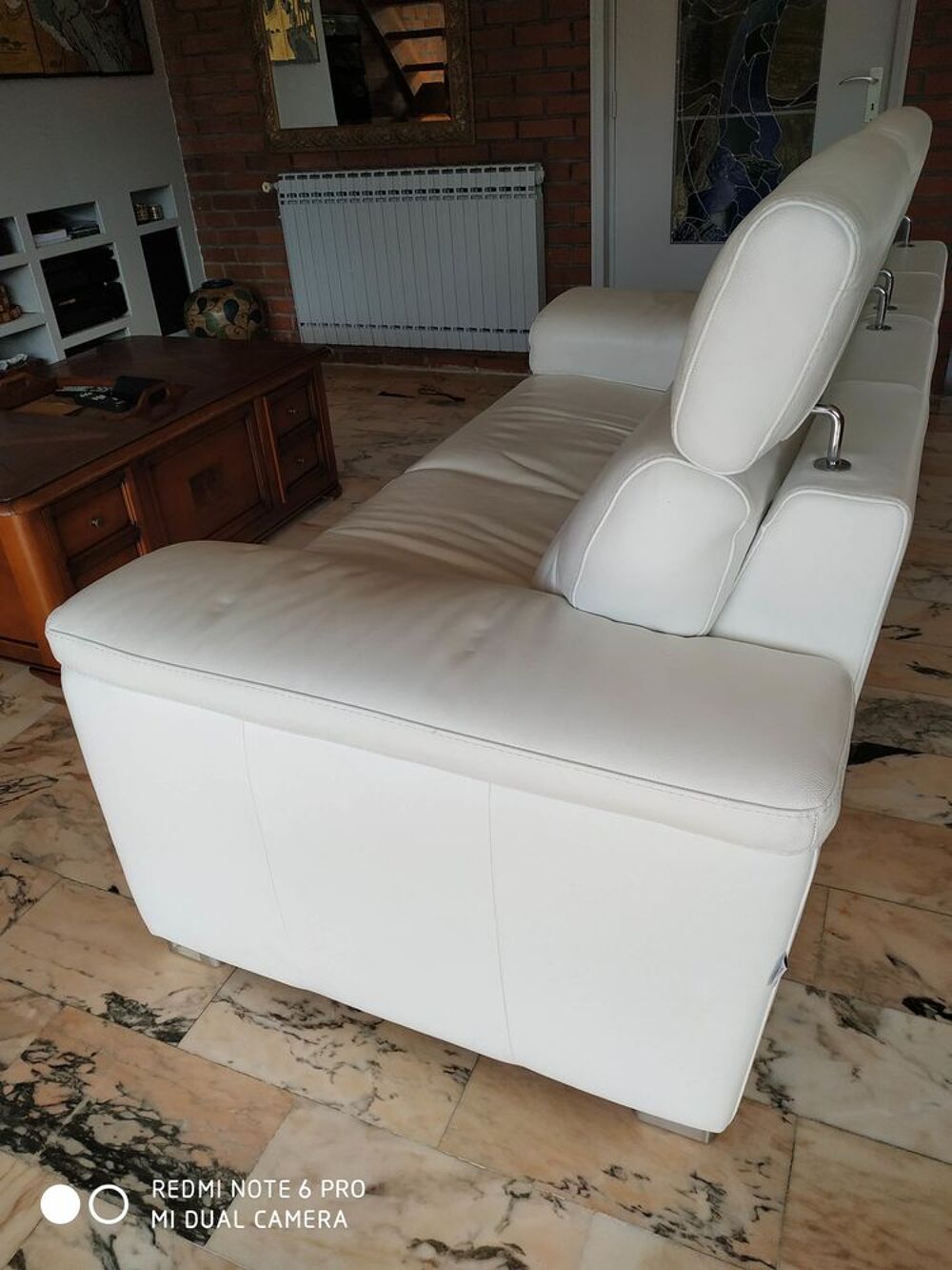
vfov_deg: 71.6
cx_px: 476
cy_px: 635
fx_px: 880
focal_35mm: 24
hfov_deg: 56.8
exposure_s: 1/283
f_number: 1.9
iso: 100
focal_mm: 3.94
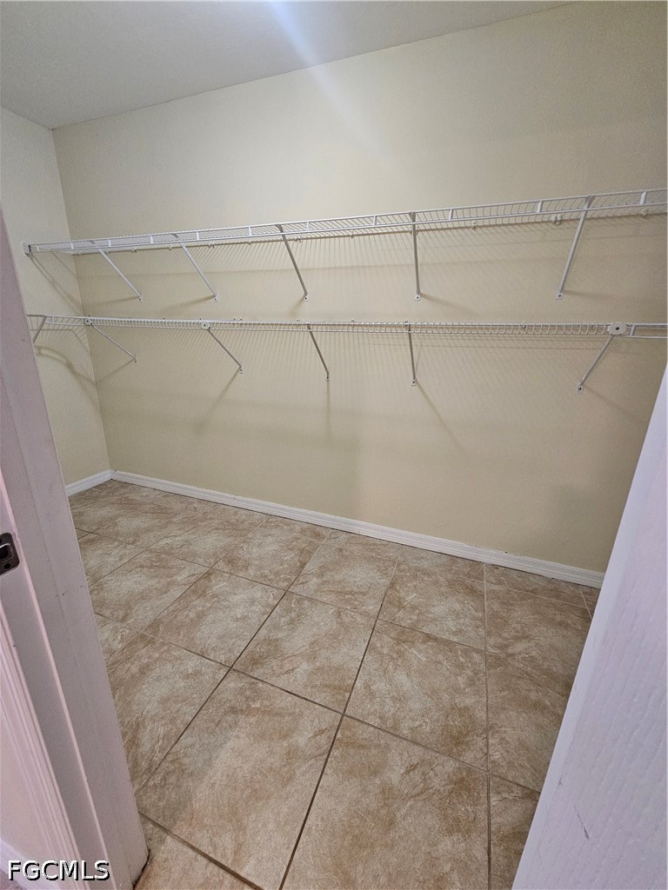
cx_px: 334
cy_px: 445
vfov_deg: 106.2
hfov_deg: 89.9
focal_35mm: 13
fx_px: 334
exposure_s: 1/30
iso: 400
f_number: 2.2
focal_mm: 2.2
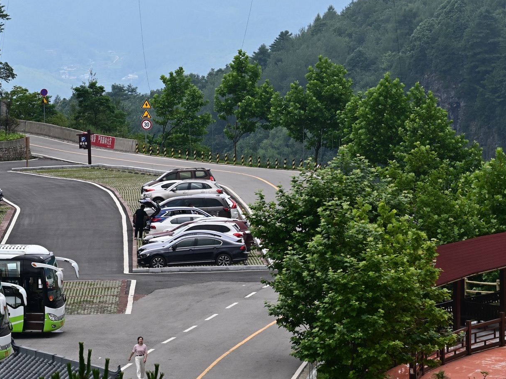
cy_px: 113
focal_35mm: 260
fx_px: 3799
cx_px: 93
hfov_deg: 7.6
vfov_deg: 5.7
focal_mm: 110
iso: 200
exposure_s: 1/200
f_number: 11
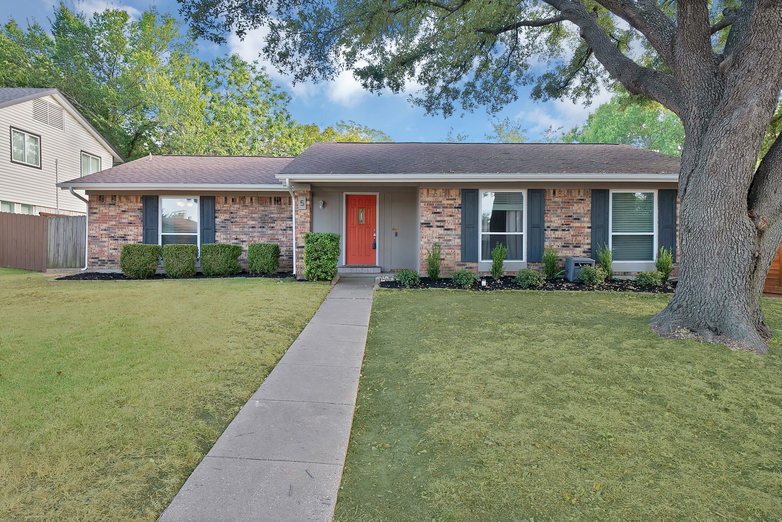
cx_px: 391
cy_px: 261
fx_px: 500
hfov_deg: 76.1
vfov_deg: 55.1
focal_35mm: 23
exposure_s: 1/40
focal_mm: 23
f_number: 9
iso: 640
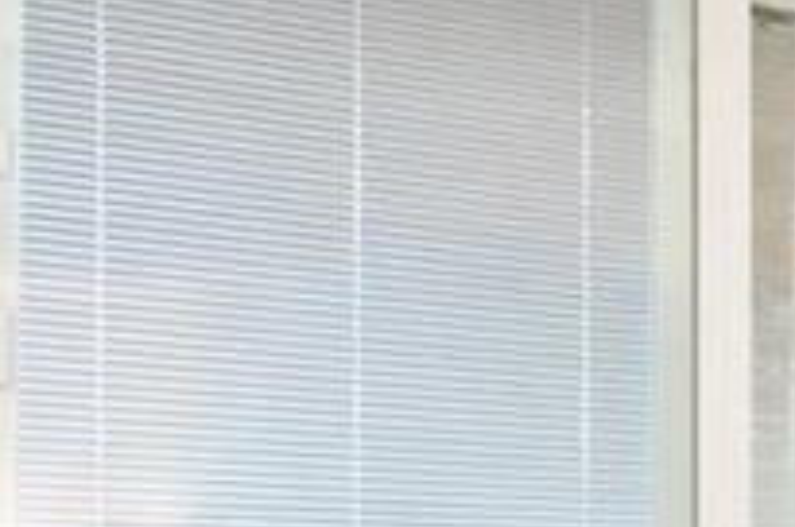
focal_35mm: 125
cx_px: 2098
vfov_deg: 10.6
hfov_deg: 12.0
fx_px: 2756
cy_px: 760
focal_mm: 8
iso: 400
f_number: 8
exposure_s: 1/10
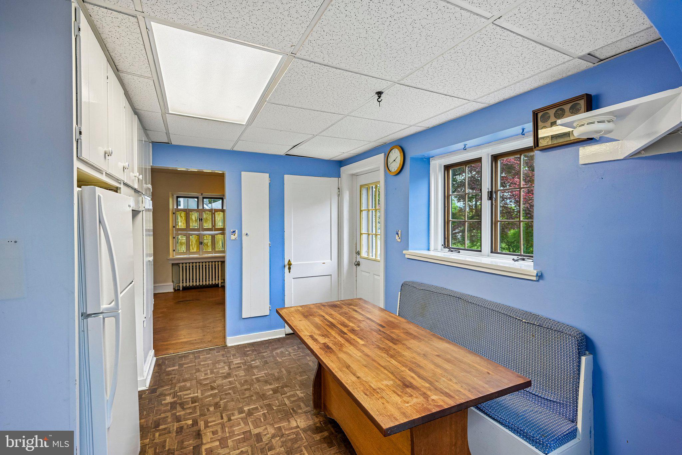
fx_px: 303
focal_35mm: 16
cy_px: 228
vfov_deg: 73.7
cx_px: 341
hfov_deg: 96.7
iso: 400
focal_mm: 16
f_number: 8
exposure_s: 1/13
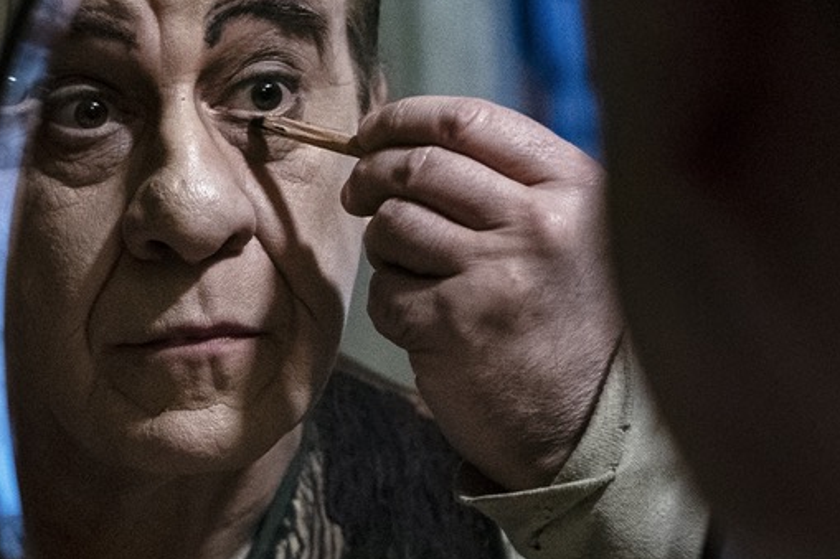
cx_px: 621
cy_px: 383
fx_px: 2916
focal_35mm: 125
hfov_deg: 16.3
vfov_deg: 10.9
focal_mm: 35
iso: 4000
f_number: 2.5
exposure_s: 1/160
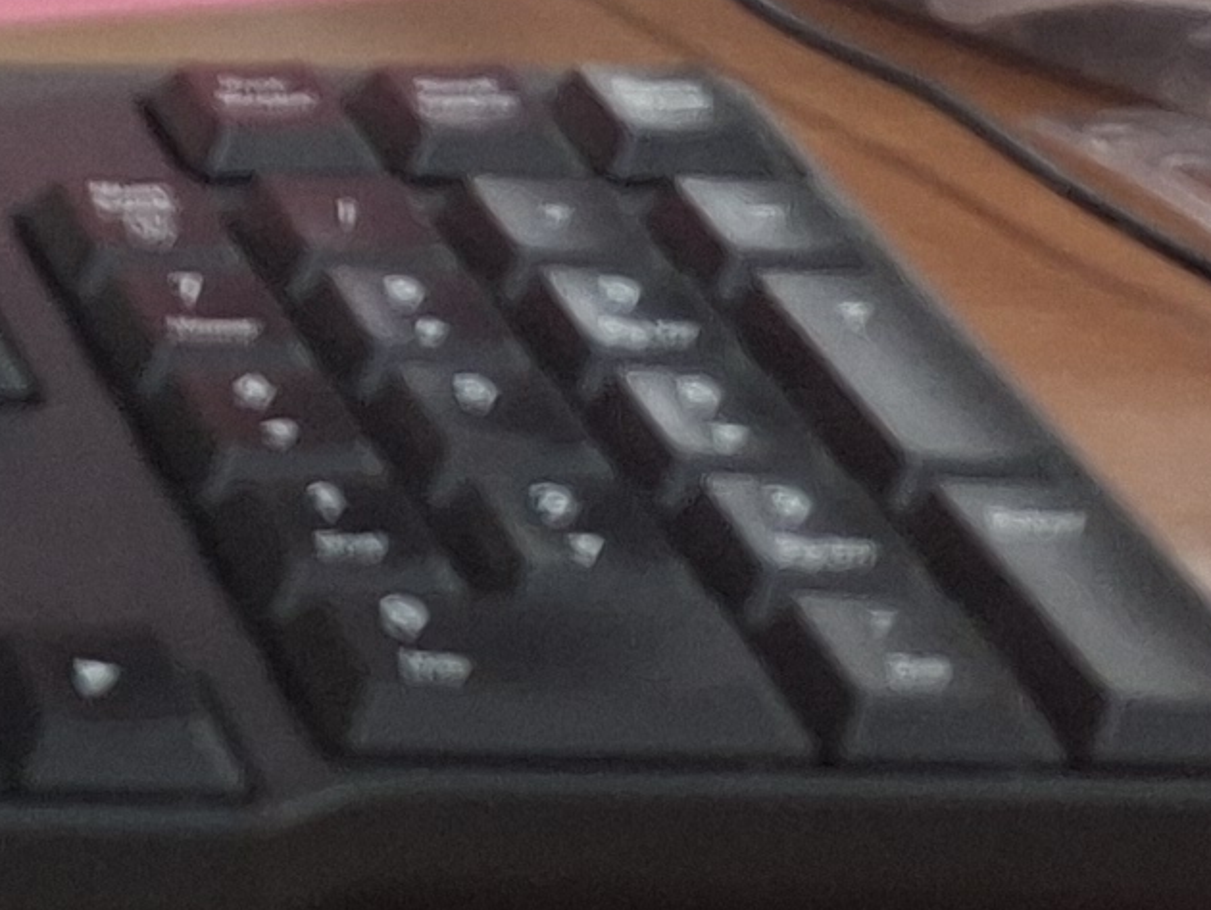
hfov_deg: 10.7
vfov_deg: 9.4
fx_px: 5110
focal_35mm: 146
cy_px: -1052
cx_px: -2055
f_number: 1.8
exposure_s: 1/100
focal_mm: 5.54
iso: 160
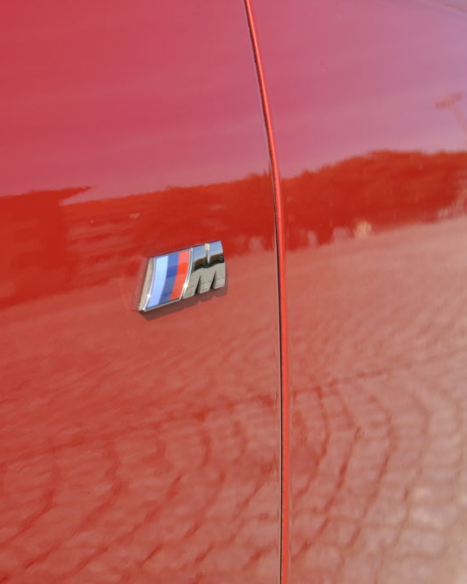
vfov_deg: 29.6
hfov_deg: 23.8
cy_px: 292
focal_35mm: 64
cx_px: 189
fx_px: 1106
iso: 200
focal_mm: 30
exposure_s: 1/320
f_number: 8
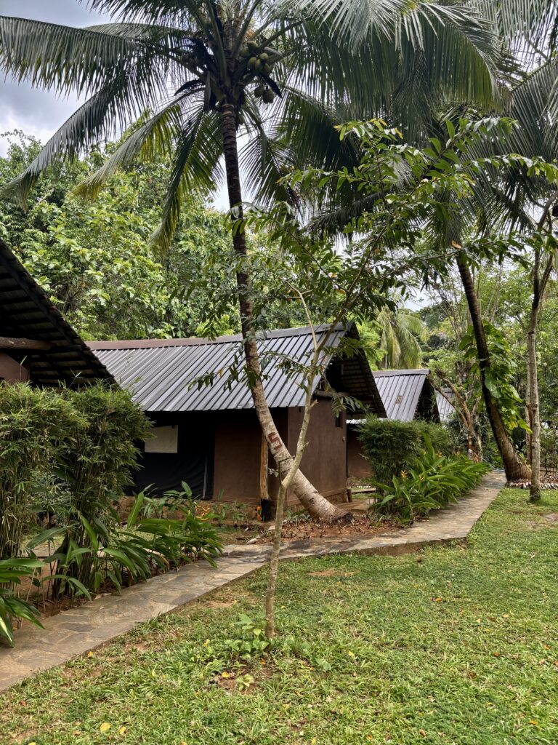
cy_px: 372
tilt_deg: +3.8
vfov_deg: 67.3
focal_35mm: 26
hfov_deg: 53.1
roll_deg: -1.0
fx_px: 559
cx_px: 279
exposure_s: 1/448
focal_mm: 5.96
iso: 50
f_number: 1.6
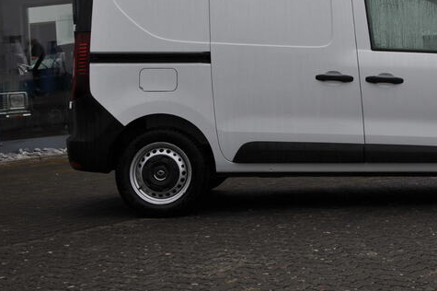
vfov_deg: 12.8
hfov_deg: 19.1
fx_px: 1286
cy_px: 55
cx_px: 350
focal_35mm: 106
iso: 200
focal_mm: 42
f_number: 6.3
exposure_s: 1/160
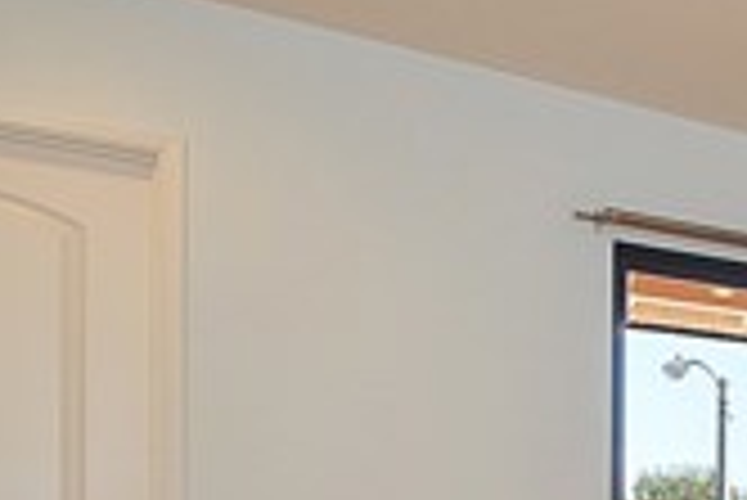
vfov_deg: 21.9
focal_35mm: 58
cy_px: 577
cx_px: 1116
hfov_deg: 25.8
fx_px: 1205
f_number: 8
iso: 200
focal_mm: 10
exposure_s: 1/15
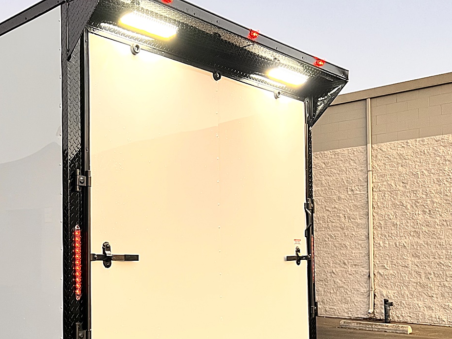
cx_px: 92
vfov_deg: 32.0
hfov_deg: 40.4
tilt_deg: +3.3
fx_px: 588
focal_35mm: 45
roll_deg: -0.6
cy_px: 222
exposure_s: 1/60
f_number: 1.5
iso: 400
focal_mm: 5.7
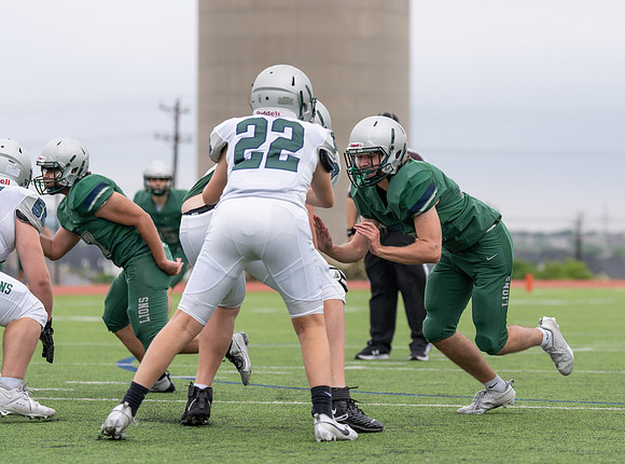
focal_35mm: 153
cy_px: 236
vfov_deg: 9.6
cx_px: 416
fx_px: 2756
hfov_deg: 12.9
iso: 250
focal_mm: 114
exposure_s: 1/1250
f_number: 2.8
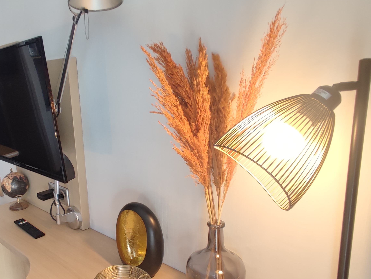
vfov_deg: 46.5
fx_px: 322
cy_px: 172
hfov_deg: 58.8
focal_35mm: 30
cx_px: 129
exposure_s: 1/50
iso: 65
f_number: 2.2
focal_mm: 1.65
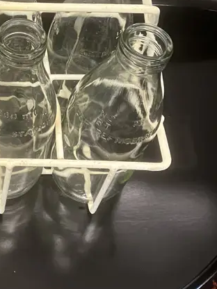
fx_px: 577
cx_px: -49
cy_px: 42
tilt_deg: -50.8
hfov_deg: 19.9
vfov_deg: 27.4
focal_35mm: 69
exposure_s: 1/50
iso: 200
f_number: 1.8
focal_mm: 3.99
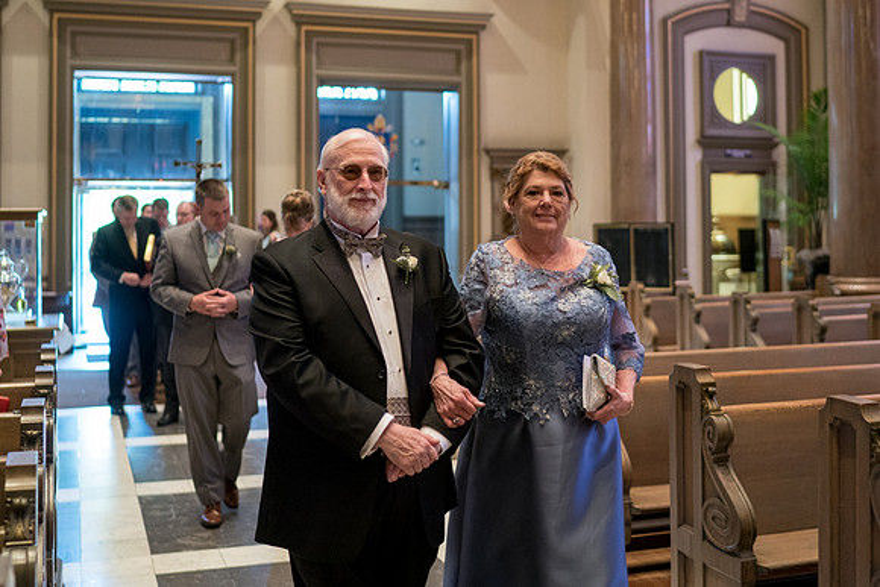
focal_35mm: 46
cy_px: 205
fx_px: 1126
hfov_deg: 42.6
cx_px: 488
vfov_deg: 29.1
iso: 2000
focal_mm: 35
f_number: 2
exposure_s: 1/200
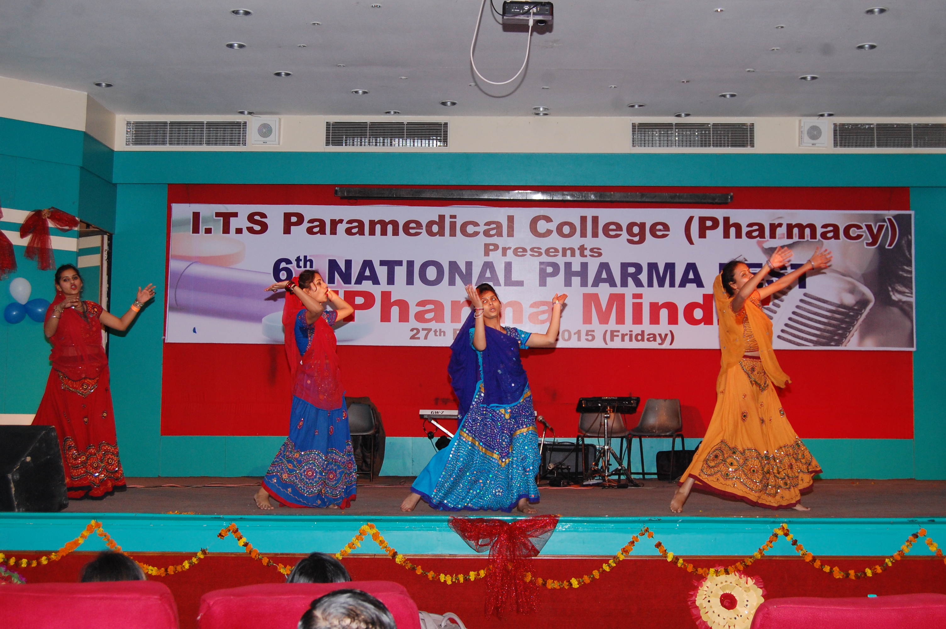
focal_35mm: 48
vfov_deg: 28.0
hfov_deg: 41.1
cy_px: 314
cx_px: 473
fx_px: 1260
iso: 800
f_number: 6.3
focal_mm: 32
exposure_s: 1/125
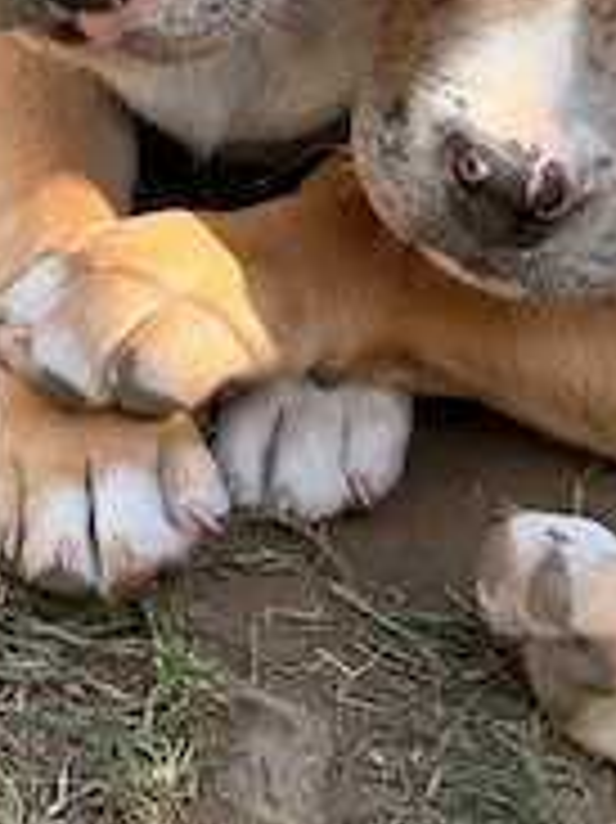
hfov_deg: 14.0
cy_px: 0
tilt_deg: -32.6
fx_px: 2494
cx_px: 472
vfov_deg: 18.3
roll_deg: -16.4
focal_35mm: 105
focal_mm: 6.76
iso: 100
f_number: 1.78
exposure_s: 1/885
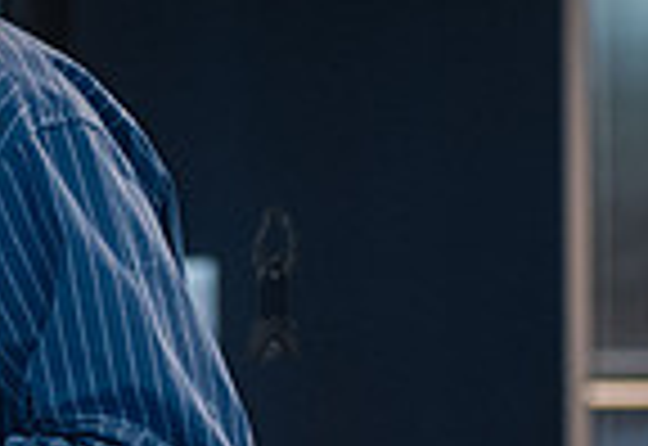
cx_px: -479
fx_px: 7924
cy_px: 185
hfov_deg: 4.6
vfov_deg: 3.2
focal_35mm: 436
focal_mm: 92
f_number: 3.5
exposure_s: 1/250
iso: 4000
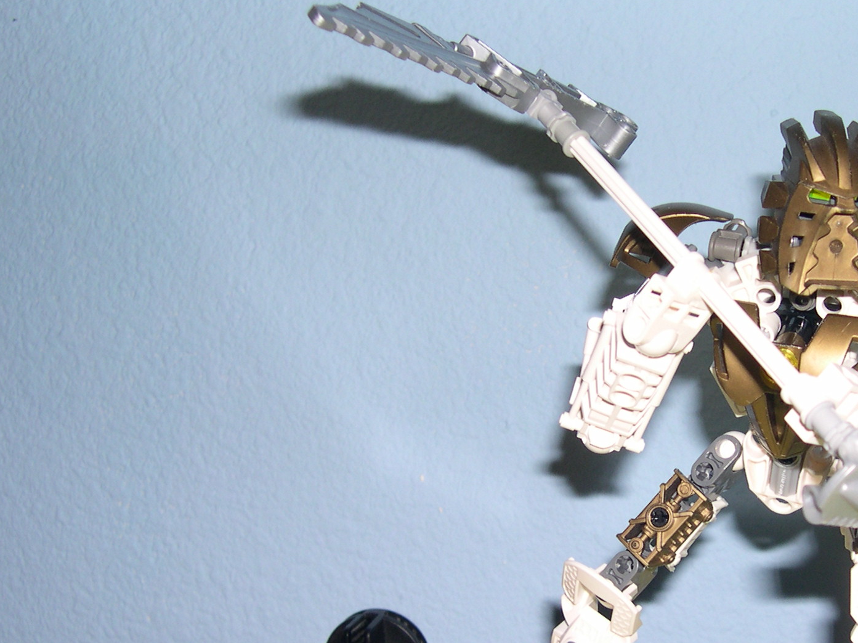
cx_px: 615
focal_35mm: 62
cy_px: 429
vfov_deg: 23.5
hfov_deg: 30.8
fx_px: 1536
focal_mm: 8
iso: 100
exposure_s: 1/60
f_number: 2.8
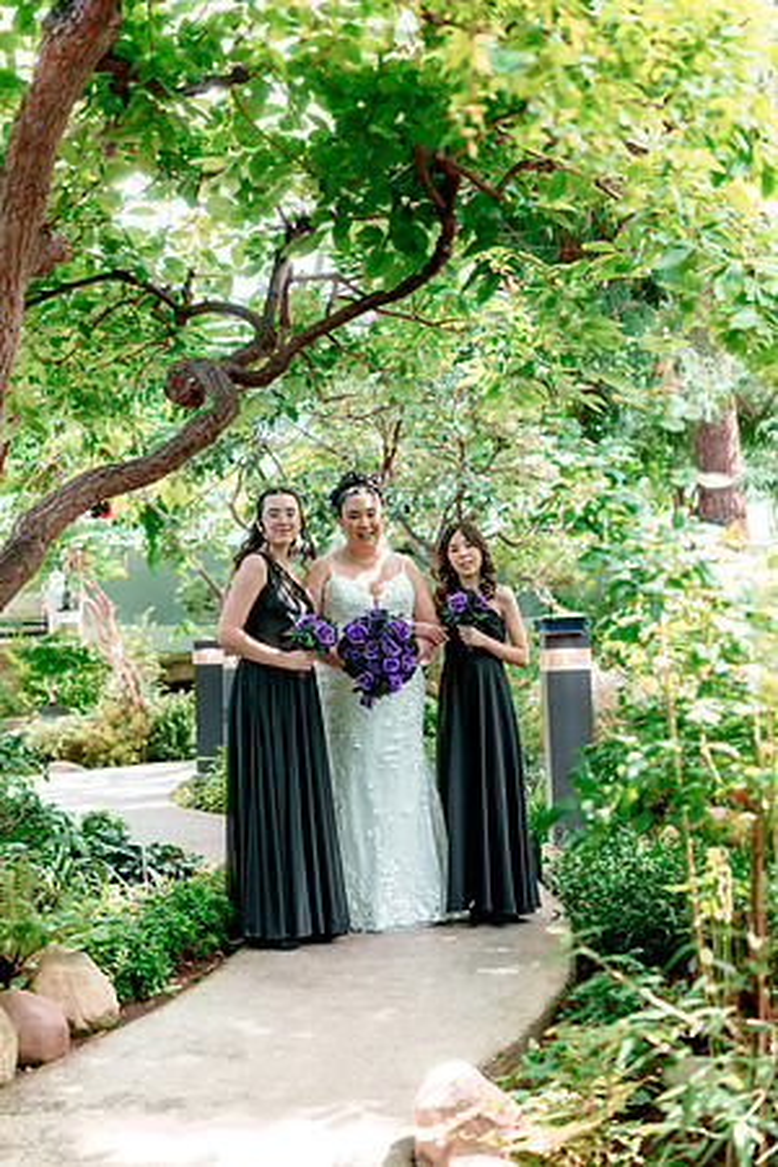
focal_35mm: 50
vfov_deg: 39.6
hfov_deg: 27.0
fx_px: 1621
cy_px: 584
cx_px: 389
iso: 500
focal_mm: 50
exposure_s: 1/400
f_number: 2.5
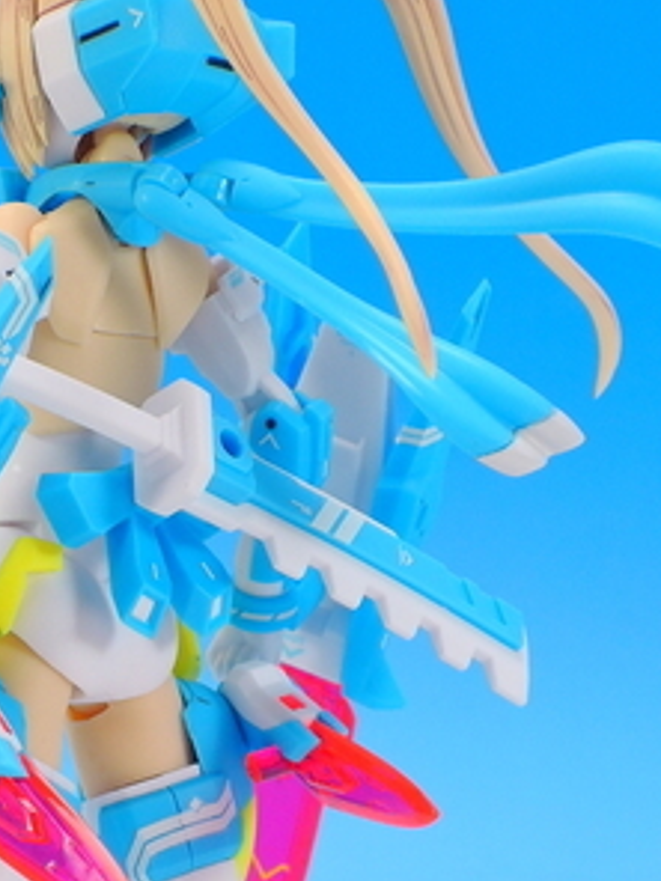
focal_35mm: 243
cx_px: 179
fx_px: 6187
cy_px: 640
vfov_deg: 8.1
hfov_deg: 6.1
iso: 80
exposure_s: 1/2
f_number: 6.3
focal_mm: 25.5
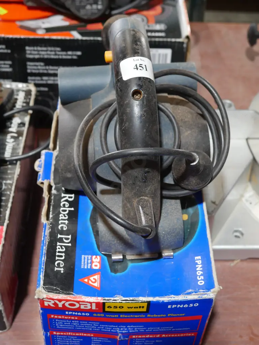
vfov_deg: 36.8
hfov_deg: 28.1
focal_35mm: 52
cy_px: 172
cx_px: 130
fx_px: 518
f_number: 5.3
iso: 800
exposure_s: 1/60
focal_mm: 26
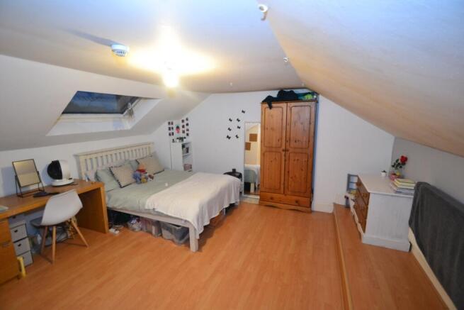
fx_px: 193
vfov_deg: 77.4
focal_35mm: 15
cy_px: 155
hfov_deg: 100.4
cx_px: 232
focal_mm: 10
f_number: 3.5
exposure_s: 1/25
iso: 800
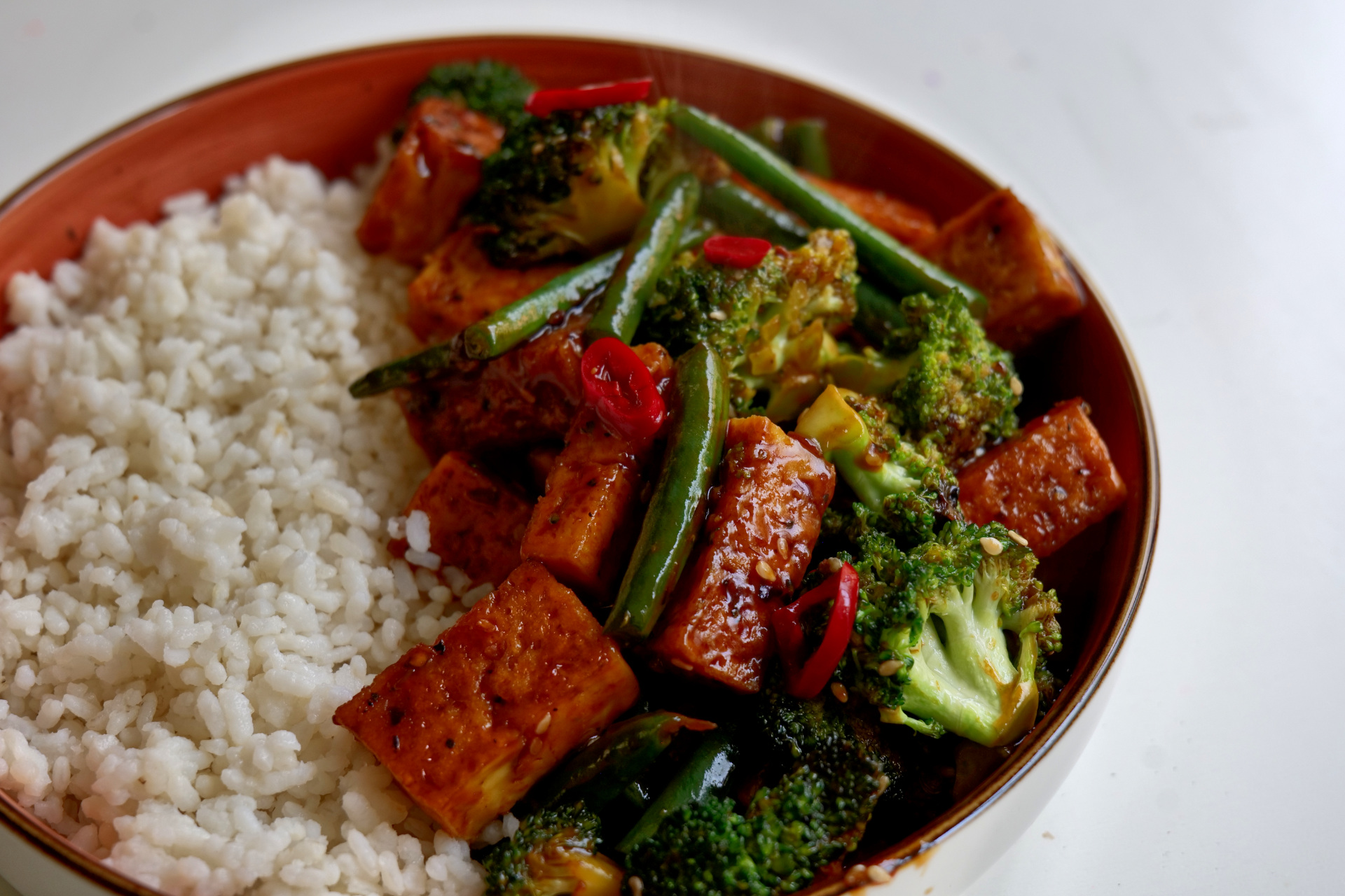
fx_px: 2241
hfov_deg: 33.4
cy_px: 448
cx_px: 672
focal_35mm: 60
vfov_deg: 22.6
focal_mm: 60
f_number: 7.1
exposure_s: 1/100
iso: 400
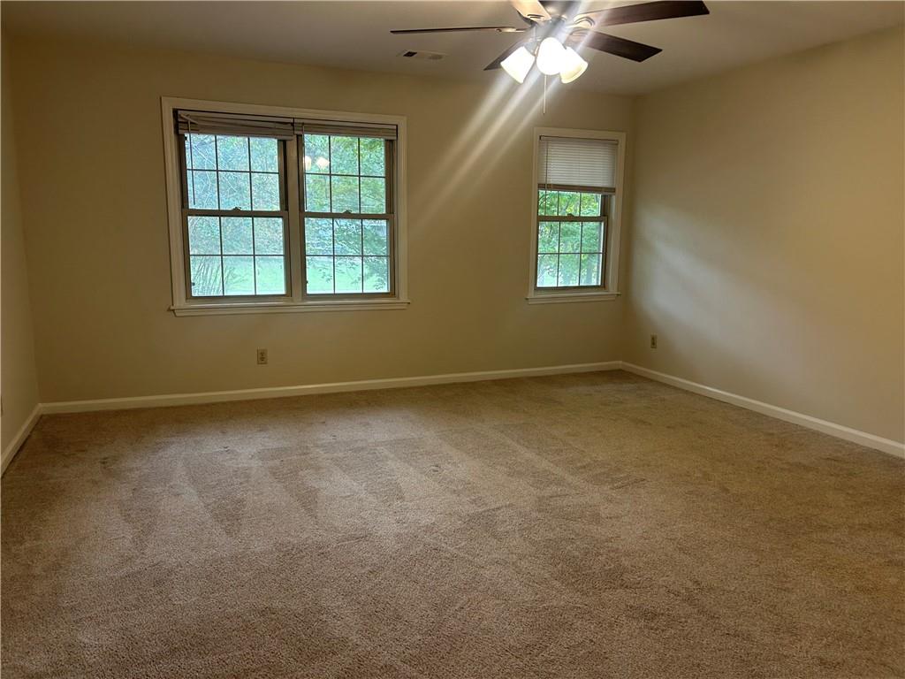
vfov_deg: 53.1
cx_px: 452
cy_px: 340
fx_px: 680
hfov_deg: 67.3
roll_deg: -0.5
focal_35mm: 26
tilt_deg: -10.1
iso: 100
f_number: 1.5
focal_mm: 5.7
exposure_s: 1/60
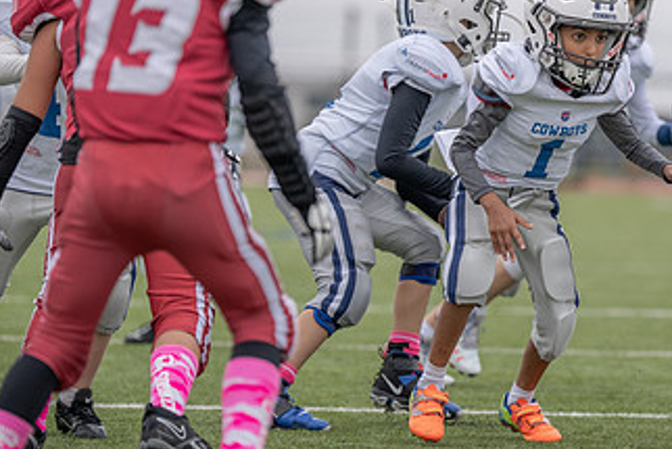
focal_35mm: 270
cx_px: 486
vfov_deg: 5.1
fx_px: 5042
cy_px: 156
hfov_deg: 7.6
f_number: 2.8
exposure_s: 1/1250
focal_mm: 150
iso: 200
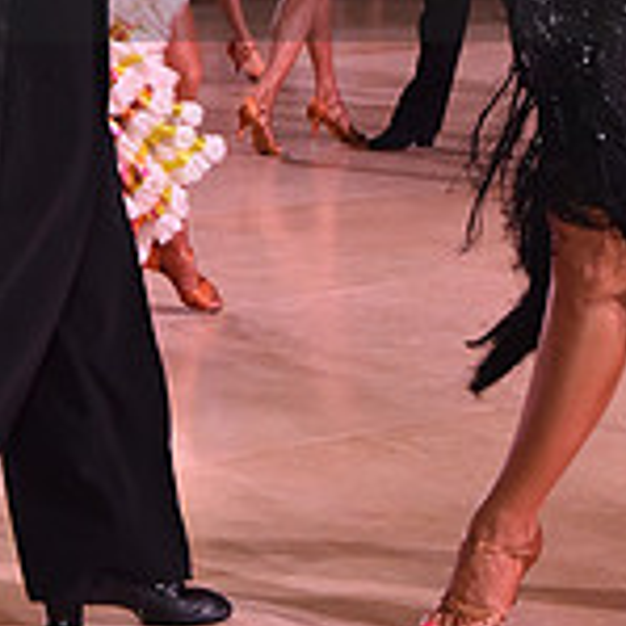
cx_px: 200
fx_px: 3253
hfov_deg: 11.0
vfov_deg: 10.8
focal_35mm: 159
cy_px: -97
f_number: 6.3
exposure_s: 1/320
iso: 2500
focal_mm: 48
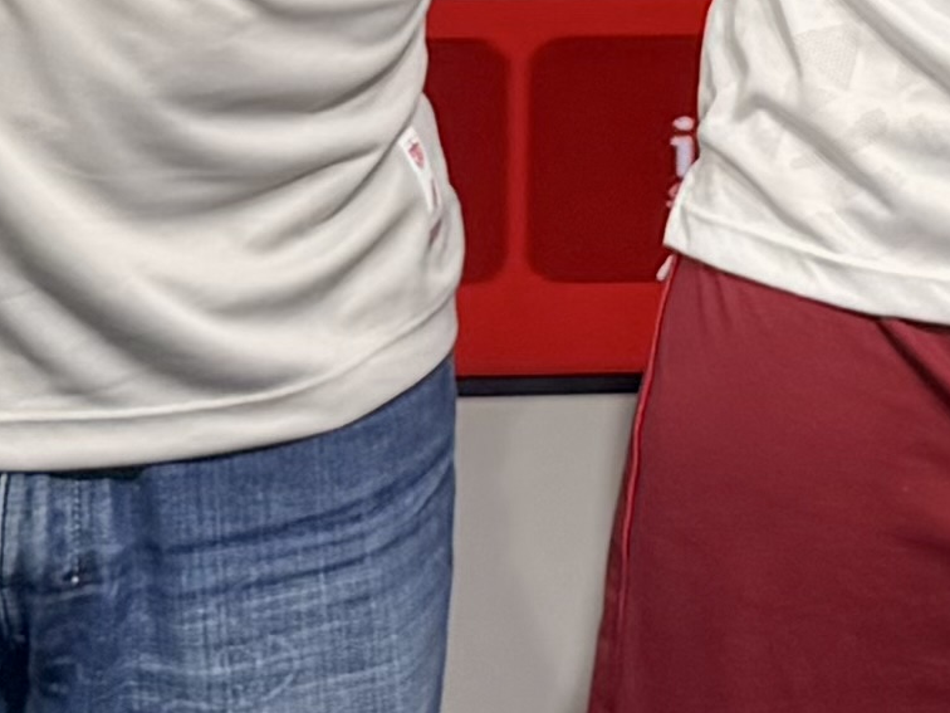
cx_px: 742
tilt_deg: -3.7
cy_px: -708
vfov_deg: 12.0
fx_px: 3019
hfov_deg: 17.8
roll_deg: -0.7
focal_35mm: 110
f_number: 1.78
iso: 64
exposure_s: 1/158
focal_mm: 6.76
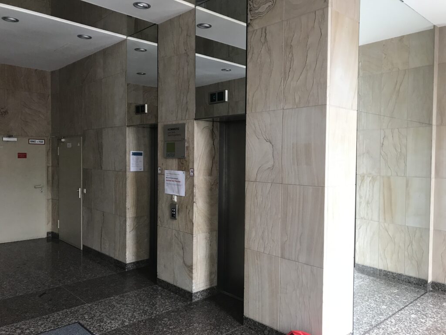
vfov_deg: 49.7
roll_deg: -0.5
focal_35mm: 28
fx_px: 361
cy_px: 168
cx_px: 223
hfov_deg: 63.4
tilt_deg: -0.4
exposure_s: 1/33
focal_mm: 3.99
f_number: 1.8
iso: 25
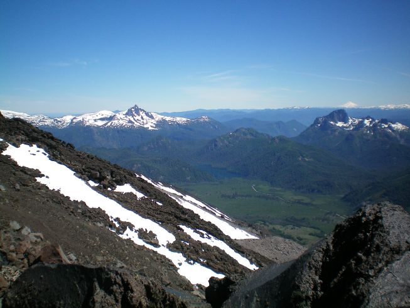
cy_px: 154
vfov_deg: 37.7
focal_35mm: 38
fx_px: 450
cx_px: 205
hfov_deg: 49.0
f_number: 4.6
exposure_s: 1/800
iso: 64
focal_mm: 6.3
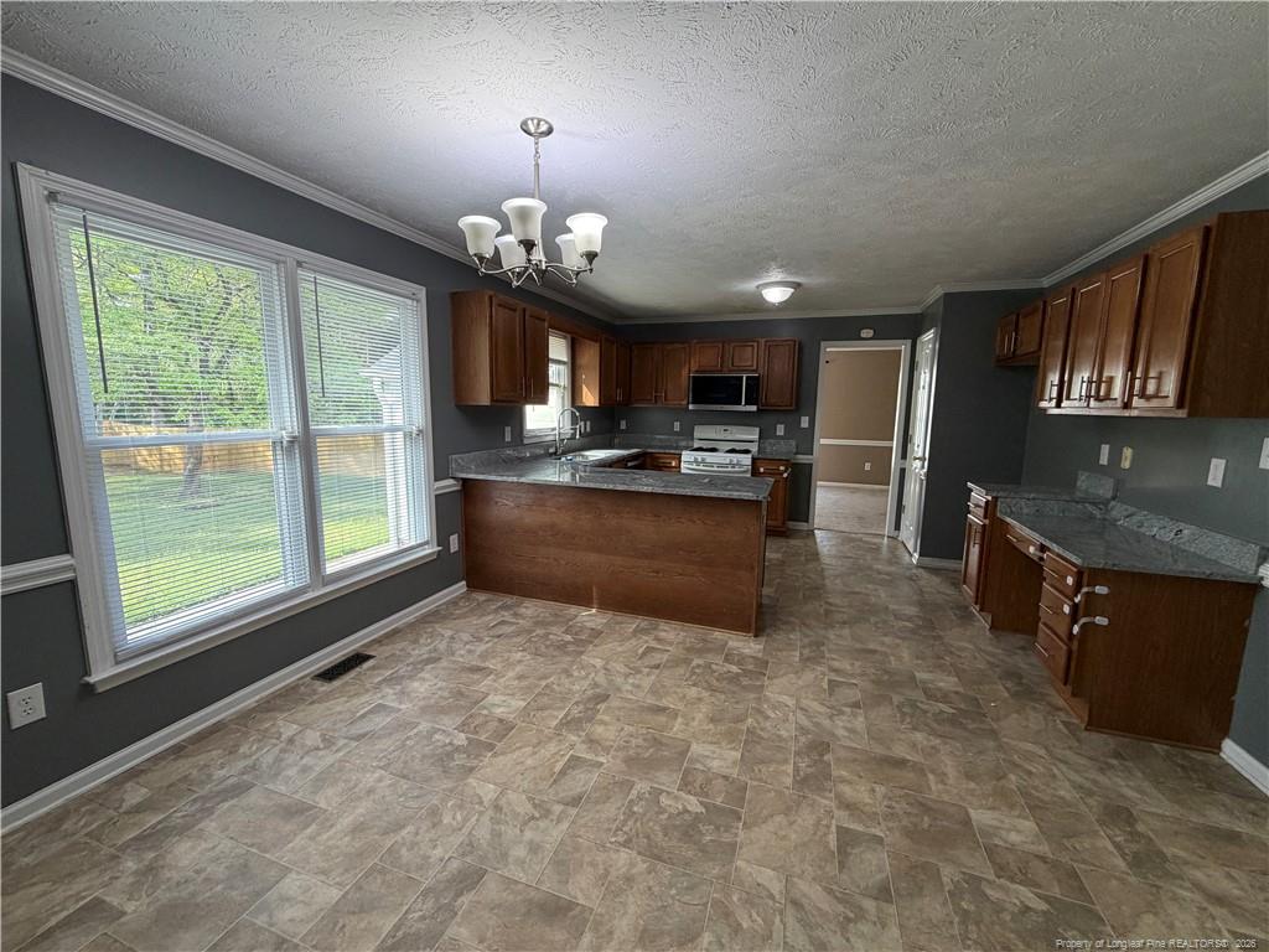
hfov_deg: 102.1
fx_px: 513
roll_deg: -0.6
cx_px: 634
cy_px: 476
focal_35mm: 14
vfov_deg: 85.7
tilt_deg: -8.1
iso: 160
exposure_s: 1/120
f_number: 2.2
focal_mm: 2.22
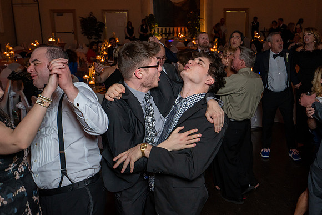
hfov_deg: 47.6
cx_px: 185
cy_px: 100
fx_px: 363
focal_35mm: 41
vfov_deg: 32.9
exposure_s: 1/200
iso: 2000
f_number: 4
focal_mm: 35
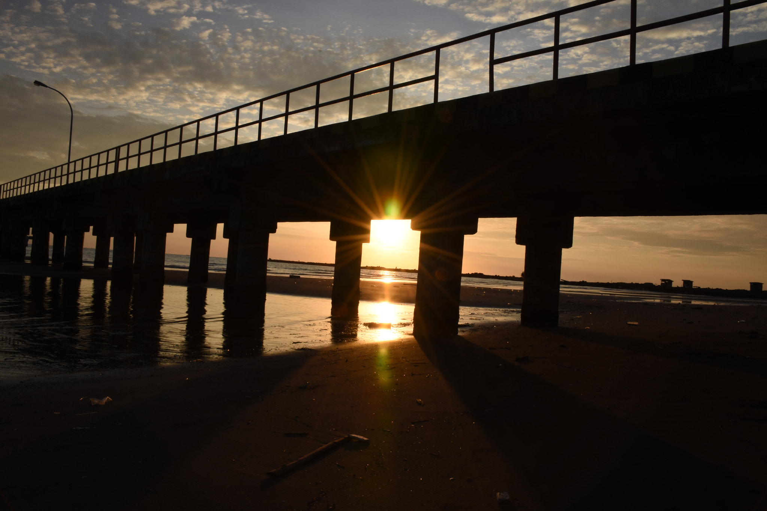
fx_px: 575
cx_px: 384
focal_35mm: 27
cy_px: 256
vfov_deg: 47.9
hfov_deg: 67.4
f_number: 22
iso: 100
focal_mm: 18
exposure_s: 1/15
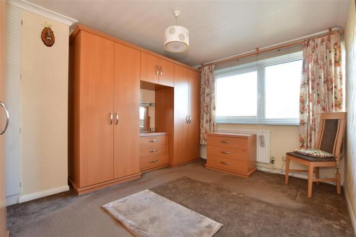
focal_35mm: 15
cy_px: 118
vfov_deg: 77.3
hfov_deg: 100.4
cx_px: 178
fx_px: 148
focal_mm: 10
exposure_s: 1/2
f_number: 8
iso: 100
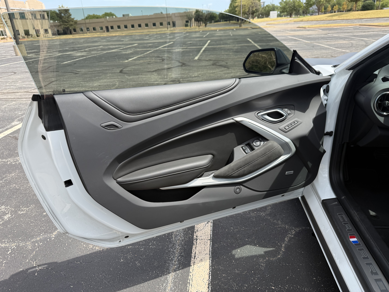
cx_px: 194
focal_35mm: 24
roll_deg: +3.0
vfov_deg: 56.8
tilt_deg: -22.9
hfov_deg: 71.6
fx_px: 270
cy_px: 146
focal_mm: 6.76
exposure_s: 1/2232
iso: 100
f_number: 1.78
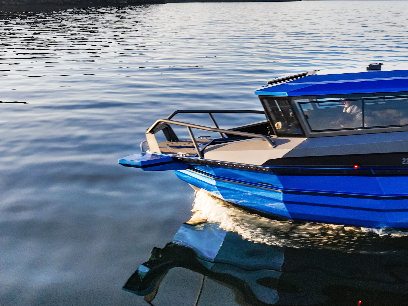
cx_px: 380
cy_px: 31
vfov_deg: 30.7
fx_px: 530
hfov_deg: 38.6
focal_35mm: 45
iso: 100
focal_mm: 12.29
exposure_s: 1/100
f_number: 2.8
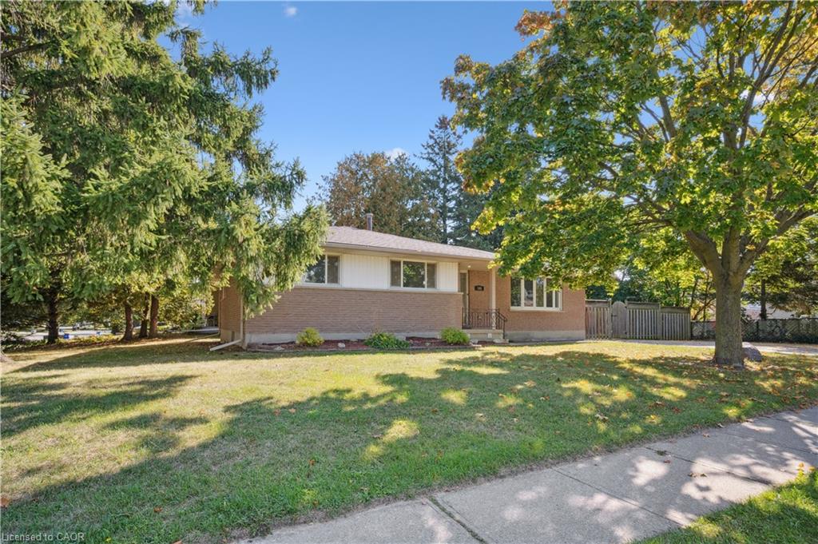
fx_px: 409
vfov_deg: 67.3
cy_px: 272
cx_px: 409
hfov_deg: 90.0
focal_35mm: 18
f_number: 18
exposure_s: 1/100
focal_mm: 18
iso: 640
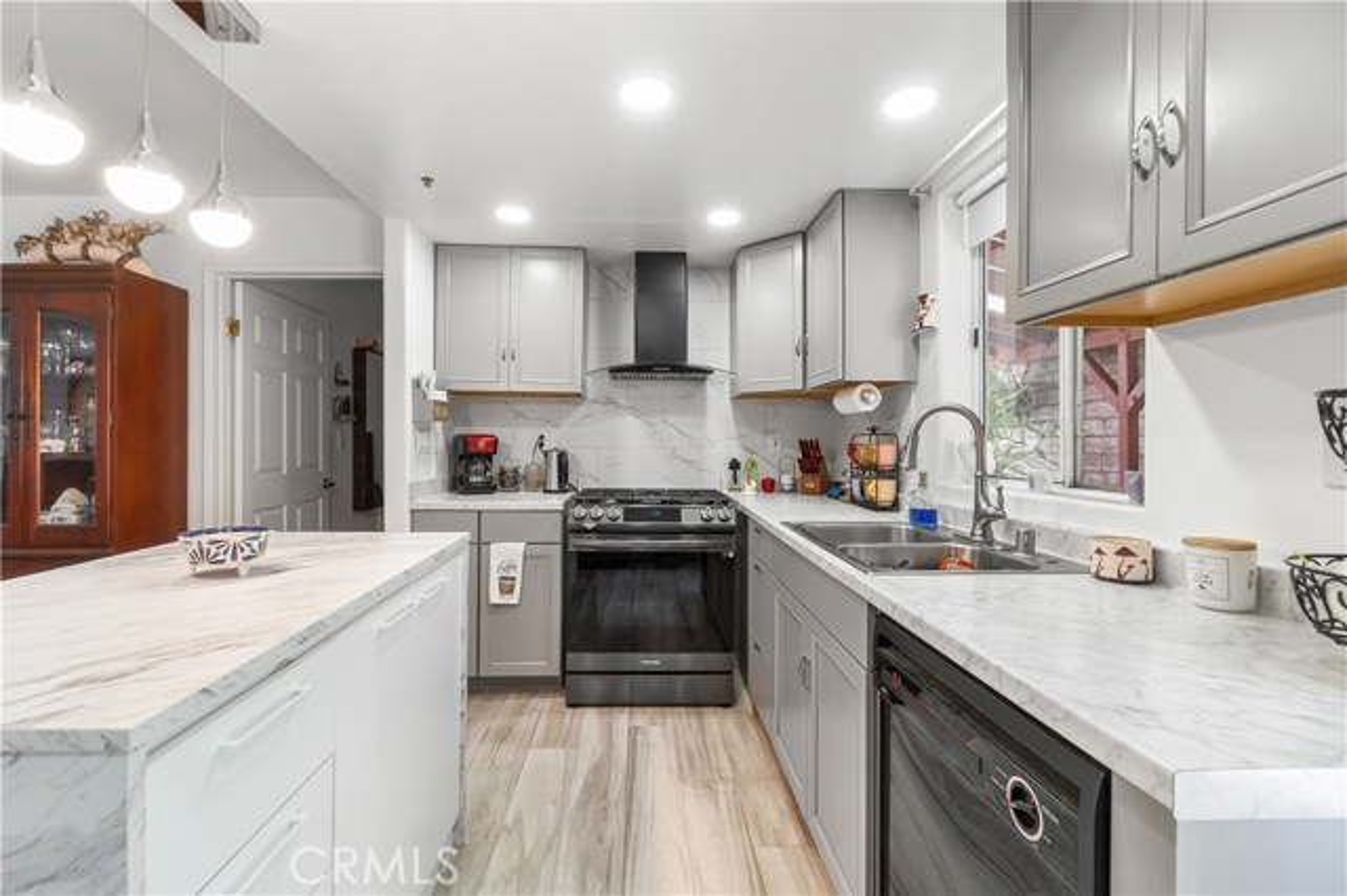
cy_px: 448
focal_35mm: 15
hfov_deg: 100.4
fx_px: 561
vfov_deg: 77.3
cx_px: 674
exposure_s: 1/13
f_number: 7.1
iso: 400
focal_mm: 10
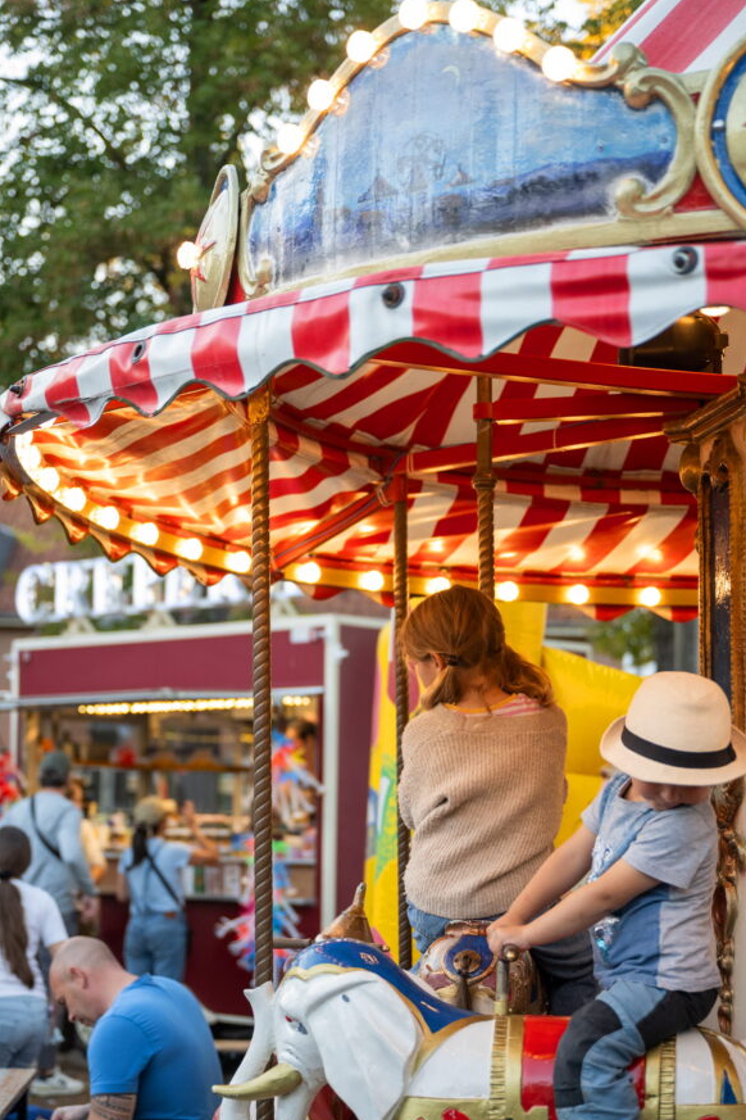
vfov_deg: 32.8
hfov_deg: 22.3
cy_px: 643
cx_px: 354
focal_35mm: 61
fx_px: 1896
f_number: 2.8
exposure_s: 1/200
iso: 500
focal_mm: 52
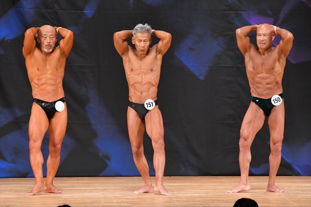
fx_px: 2461
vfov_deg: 4.8
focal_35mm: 285
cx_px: 156
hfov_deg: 7.2
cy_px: 104
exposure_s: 1/400
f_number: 5.6
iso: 6400
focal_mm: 190
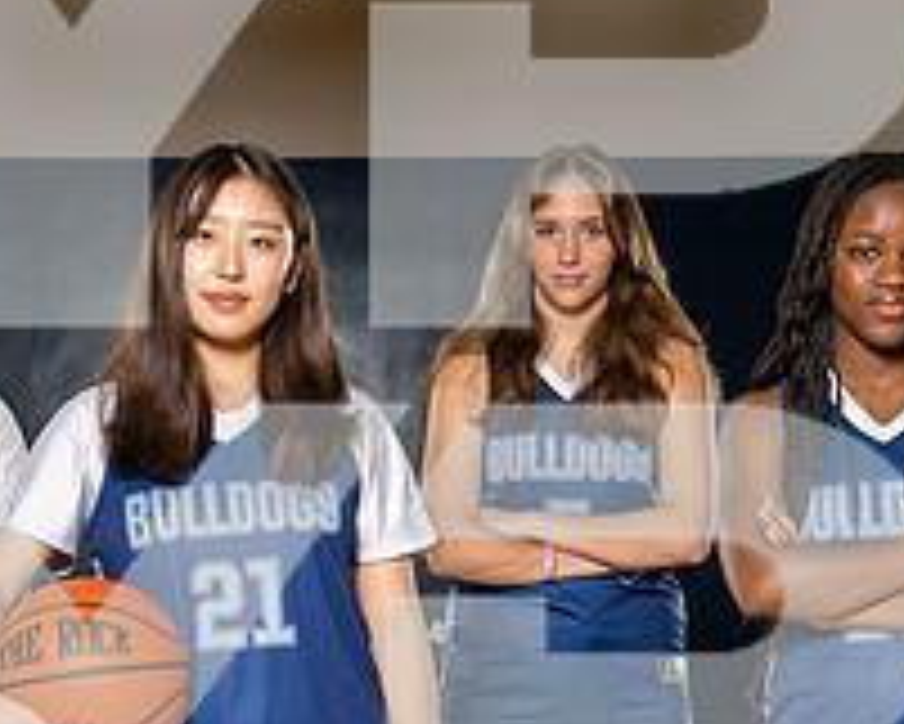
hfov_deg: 16.3
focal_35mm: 117
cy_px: 665
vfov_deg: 13.1
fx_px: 3132
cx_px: 232
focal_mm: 37
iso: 400
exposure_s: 1/250
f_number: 8
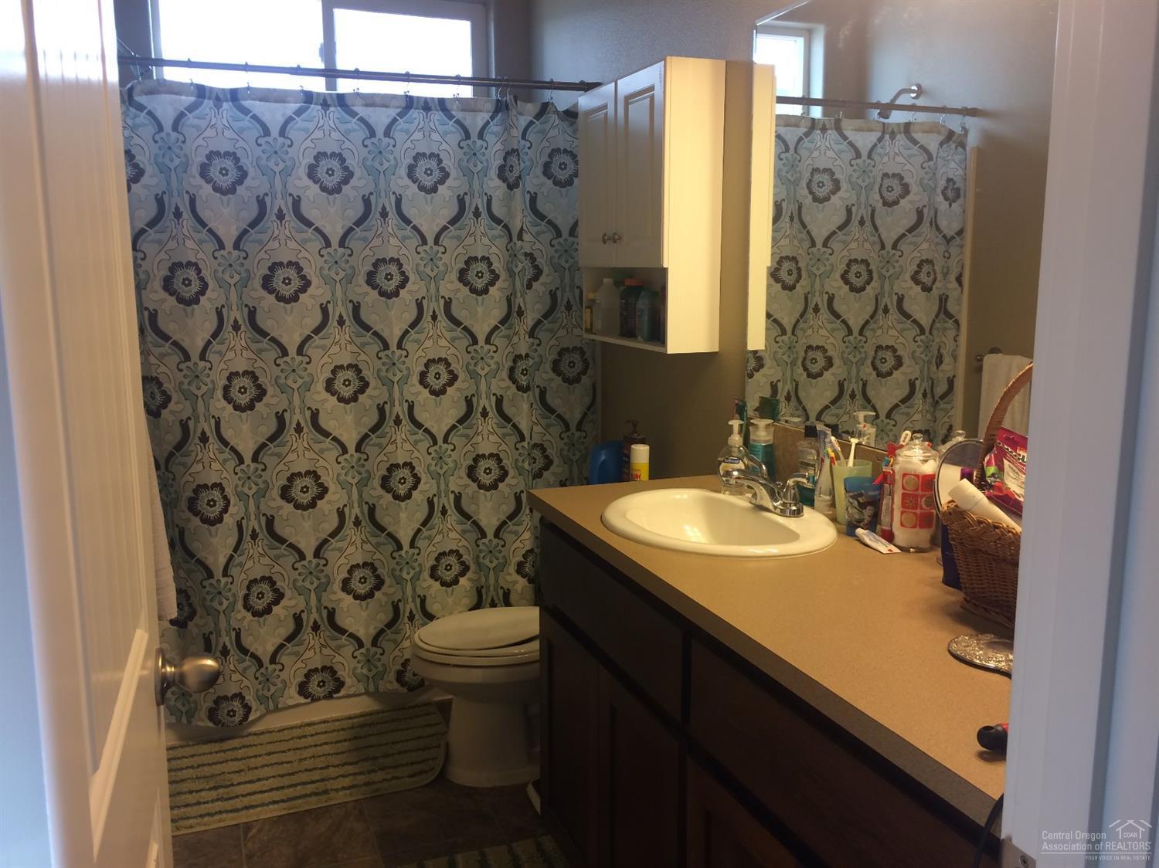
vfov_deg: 48.2
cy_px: 434
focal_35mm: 29
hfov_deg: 61.7
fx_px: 971
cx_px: 580
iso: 50
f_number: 2.2
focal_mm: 4.15
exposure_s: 1/30
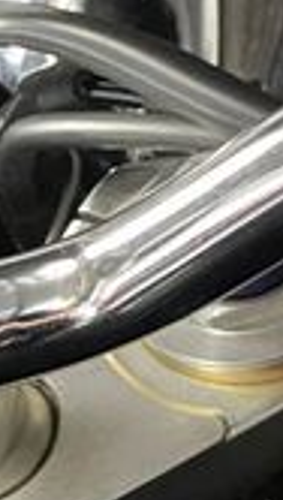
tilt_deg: -41.1
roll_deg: -1.9
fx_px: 1447
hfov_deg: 8.7
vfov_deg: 19.5
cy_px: 136
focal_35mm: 109
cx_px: 912
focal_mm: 4.2
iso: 640
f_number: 1.6
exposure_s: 1/25
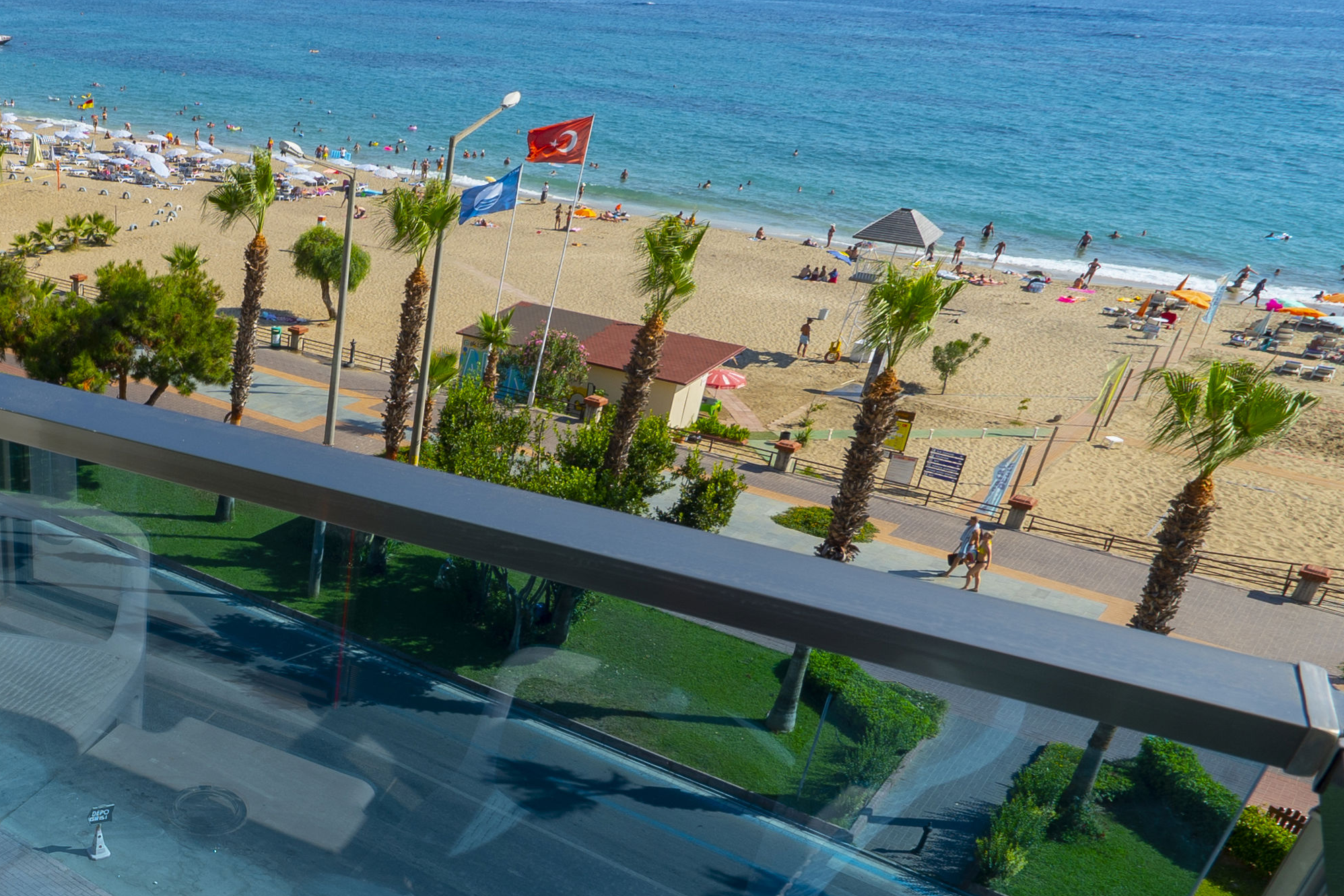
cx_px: 88
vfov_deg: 37.8
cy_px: 682
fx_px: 1269
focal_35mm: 34
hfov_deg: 48.7
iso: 100
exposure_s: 1/125
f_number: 13
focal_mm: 16
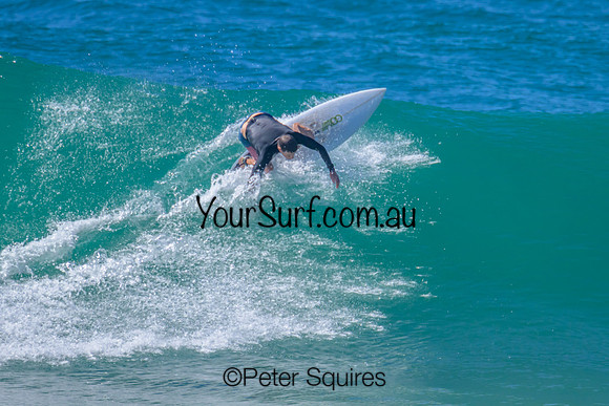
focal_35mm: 1099
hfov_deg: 1.9
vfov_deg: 1.3
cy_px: 153
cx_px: 377
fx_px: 18595
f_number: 11
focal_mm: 800
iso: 1100
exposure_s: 1/2000
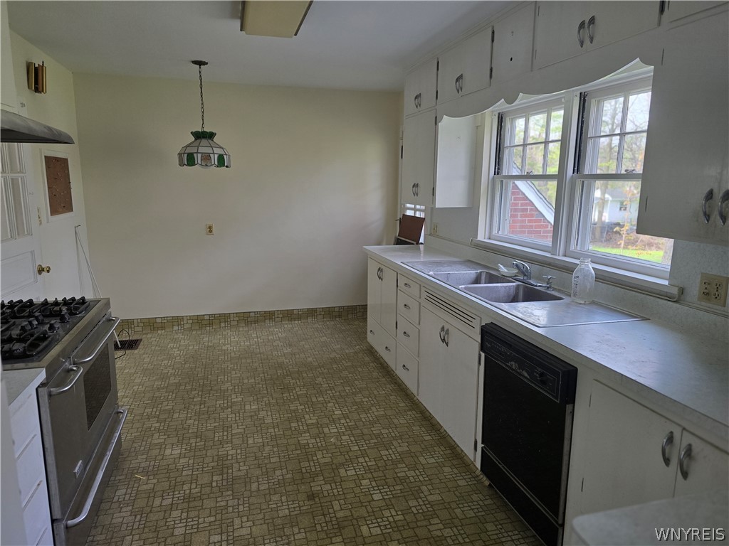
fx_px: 484
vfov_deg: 58.9
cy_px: 273
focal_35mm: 23
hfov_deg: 73.9
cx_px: 364
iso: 320
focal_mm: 6.3
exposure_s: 1/359
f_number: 1.7
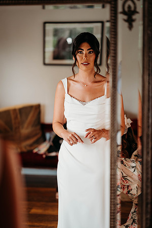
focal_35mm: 85
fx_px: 540
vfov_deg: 23.9
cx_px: 76
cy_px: 114
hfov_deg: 16.0
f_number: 1.8
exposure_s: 1/200
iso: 250
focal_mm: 85
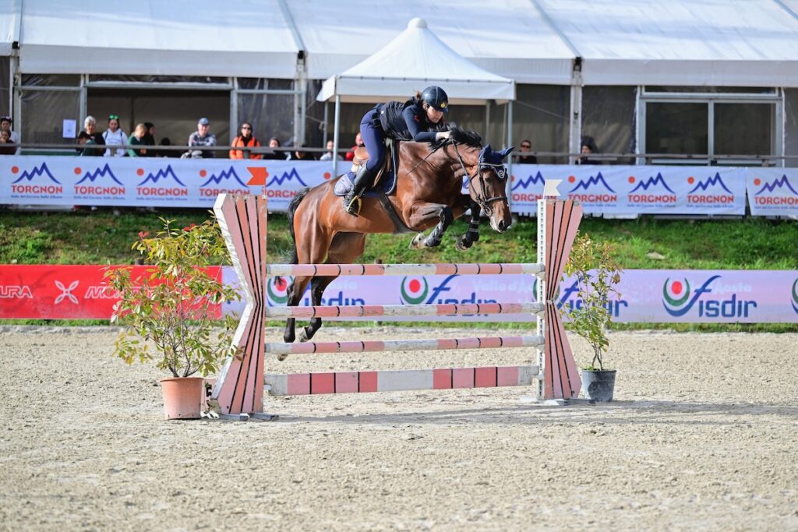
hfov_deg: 17.8
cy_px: 266
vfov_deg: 11.9
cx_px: 399
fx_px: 2549
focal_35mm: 115
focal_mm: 115
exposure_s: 1/800
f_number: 3.2
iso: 100
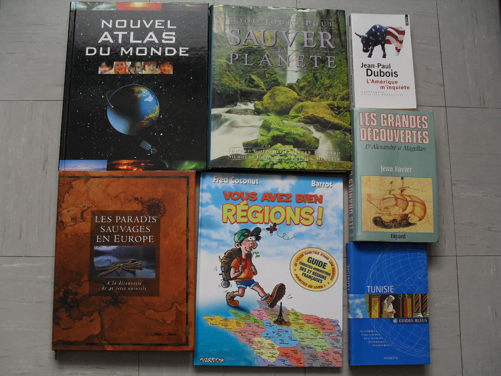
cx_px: 250
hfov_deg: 52.6
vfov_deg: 40.7
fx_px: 507
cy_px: 188
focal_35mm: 35
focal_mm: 6.3
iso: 120
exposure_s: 1/45
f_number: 3.2
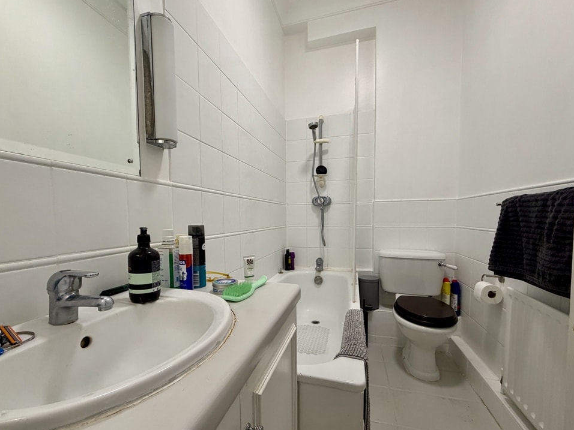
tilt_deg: +0.2
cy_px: 216
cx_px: 278
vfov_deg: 81.7
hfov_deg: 98.1
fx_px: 249
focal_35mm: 15
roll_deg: +0.8
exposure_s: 1/100
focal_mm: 2.22
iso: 200
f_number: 2.2
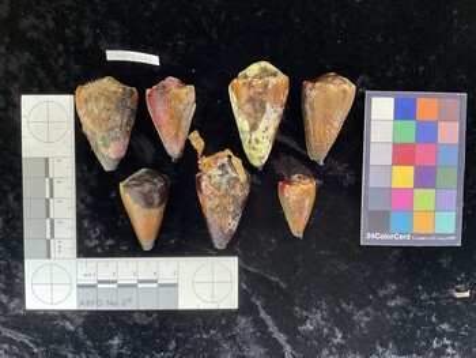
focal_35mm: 29
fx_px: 399
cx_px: 238
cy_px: 179
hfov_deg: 61.6
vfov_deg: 48.3
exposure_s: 1/60
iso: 160
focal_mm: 3
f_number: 1.8
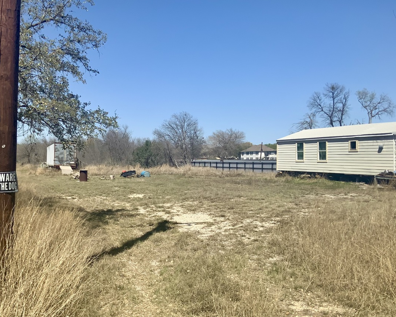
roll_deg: +1.3
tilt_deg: -1.6
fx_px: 445
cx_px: 187
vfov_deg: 39.1
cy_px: 174
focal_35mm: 38
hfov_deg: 47.9
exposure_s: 1/2801
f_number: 1.8
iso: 16
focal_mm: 3
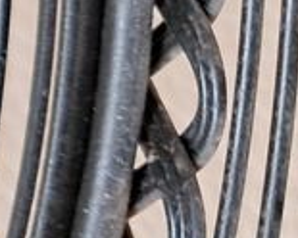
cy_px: -33
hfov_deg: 8.9
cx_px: -648
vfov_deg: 9.0
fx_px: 1499
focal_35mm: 170
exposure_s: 1/50
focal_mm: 4
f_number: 1.8
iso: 160
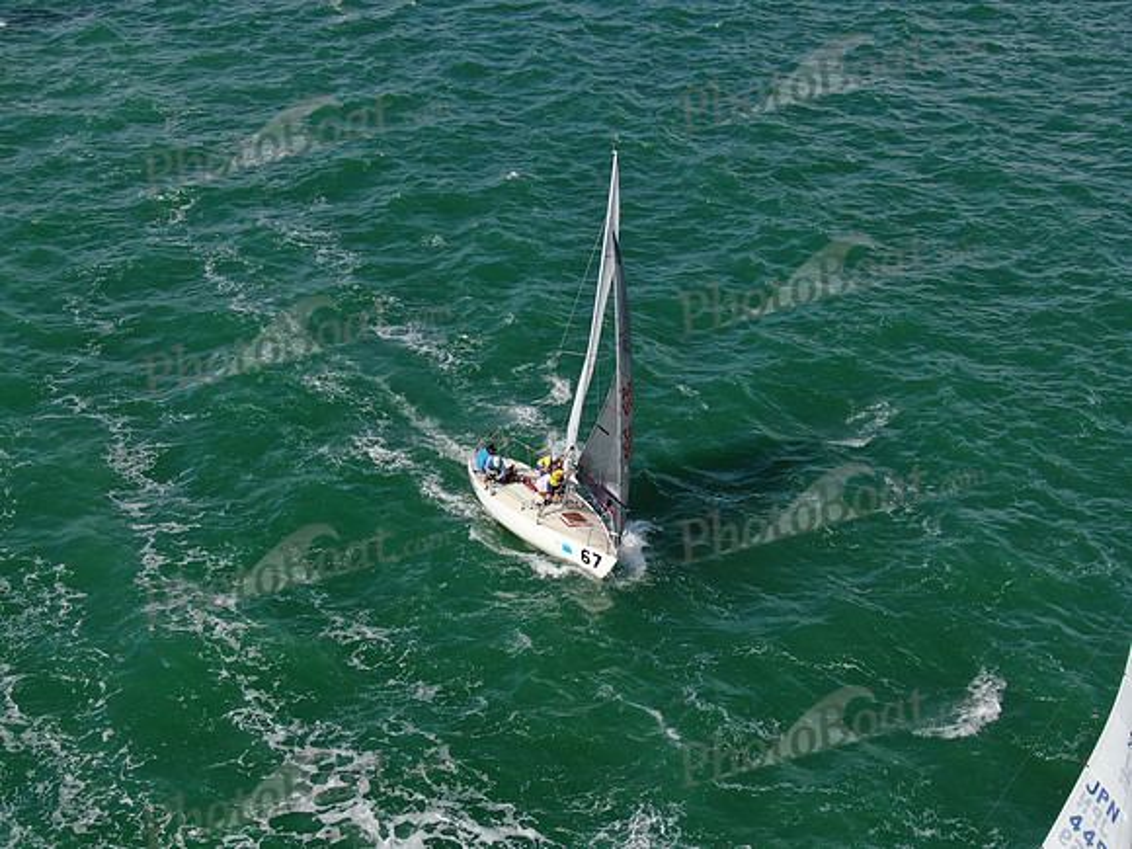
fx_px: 1570
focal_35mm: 48
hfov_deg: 39.7
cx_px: 566
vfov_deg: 30.3
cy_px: 424
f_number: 3.8
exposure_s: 1/1000
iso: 100
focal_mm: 8.6
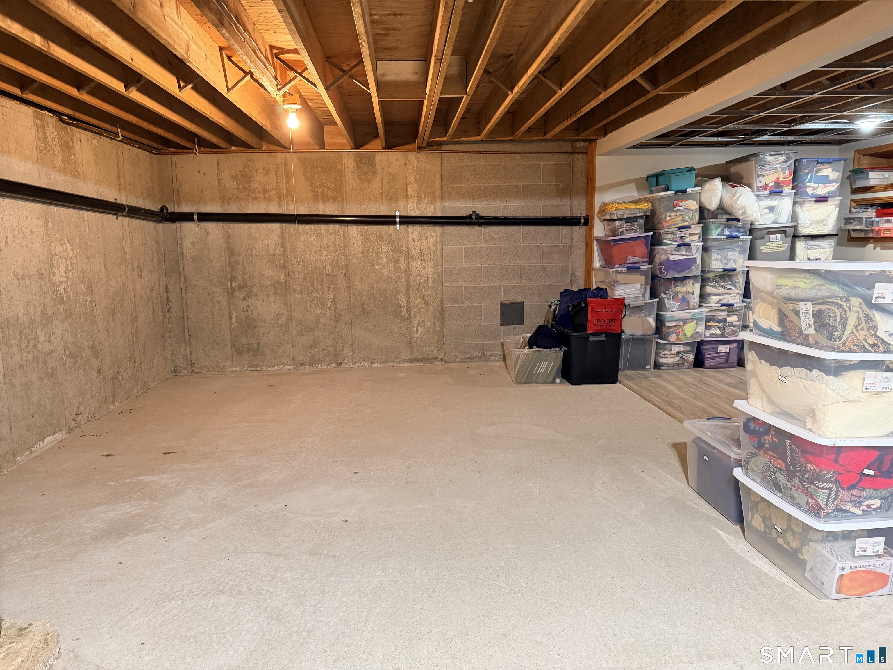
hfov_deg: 71.6
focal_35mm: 24
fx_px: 619
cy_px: 335
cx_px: 446
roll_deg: +1.4
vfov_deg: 56.8
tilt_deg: -8.7
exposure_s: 1/60
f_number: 1.78
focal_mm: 6.76
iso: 400
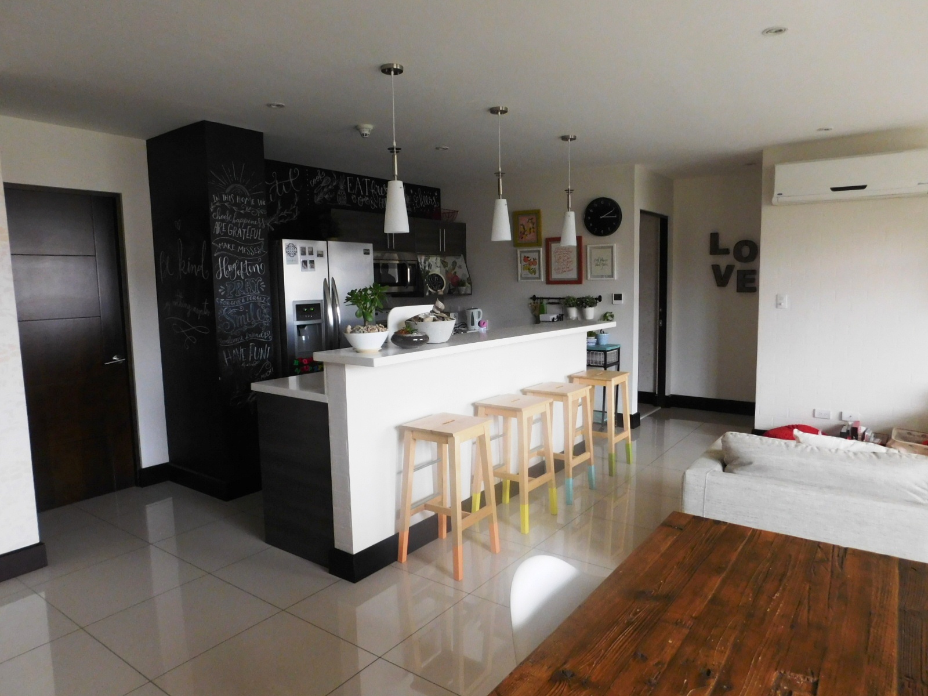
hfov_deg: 73.9
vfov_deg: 58.9
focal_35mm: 23
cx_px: 464
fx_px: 617
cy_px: 348
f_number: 3
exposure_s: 1/30
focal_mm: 4
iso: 400
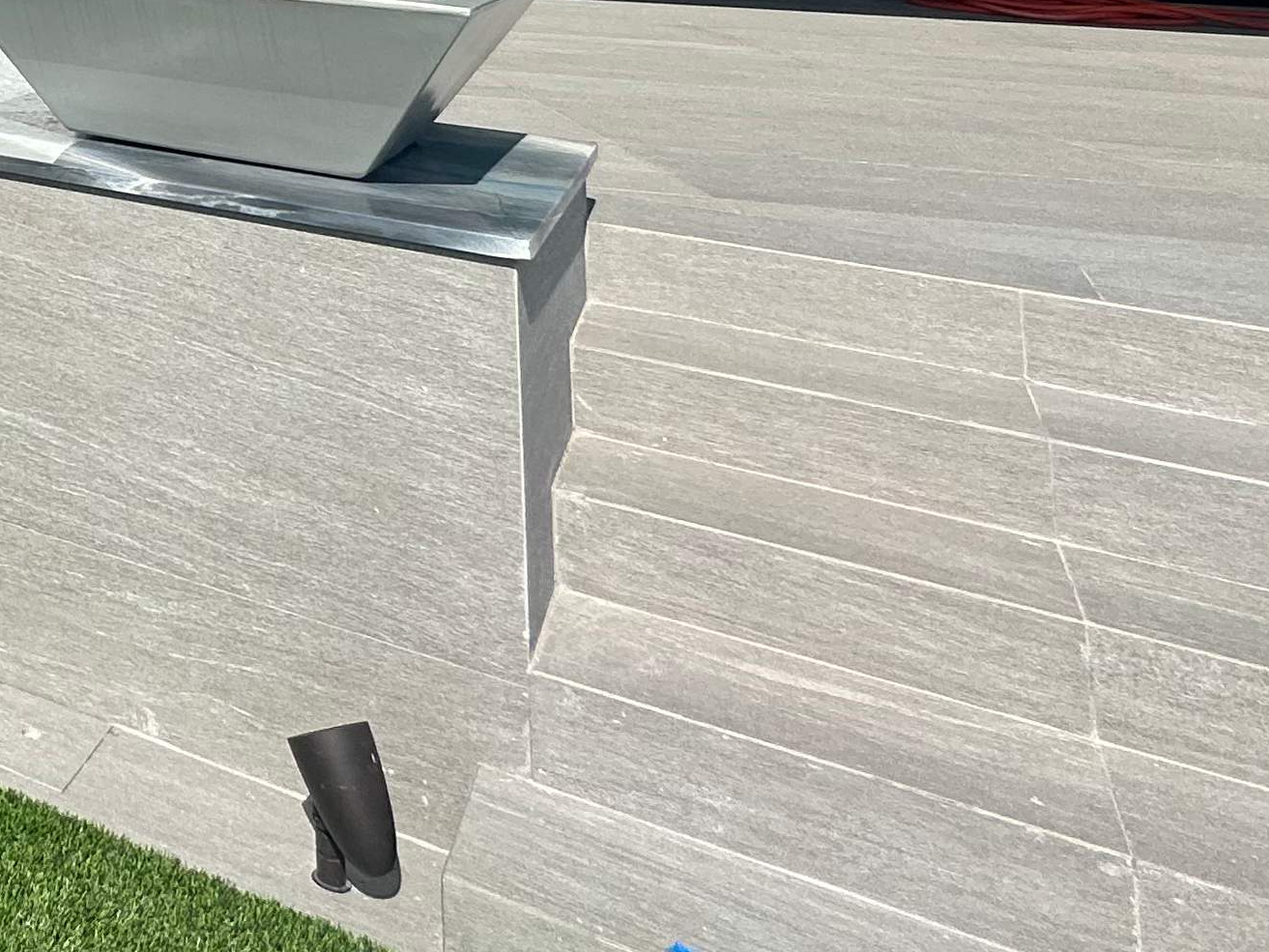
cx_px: -435
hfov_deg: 31.8
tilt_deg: +6.2
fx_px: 1576
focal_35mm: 43
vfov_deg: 27.0
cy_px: -355
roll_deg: -1.7
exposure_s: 1/3401
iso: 50
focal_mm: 2.22
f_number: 2.2
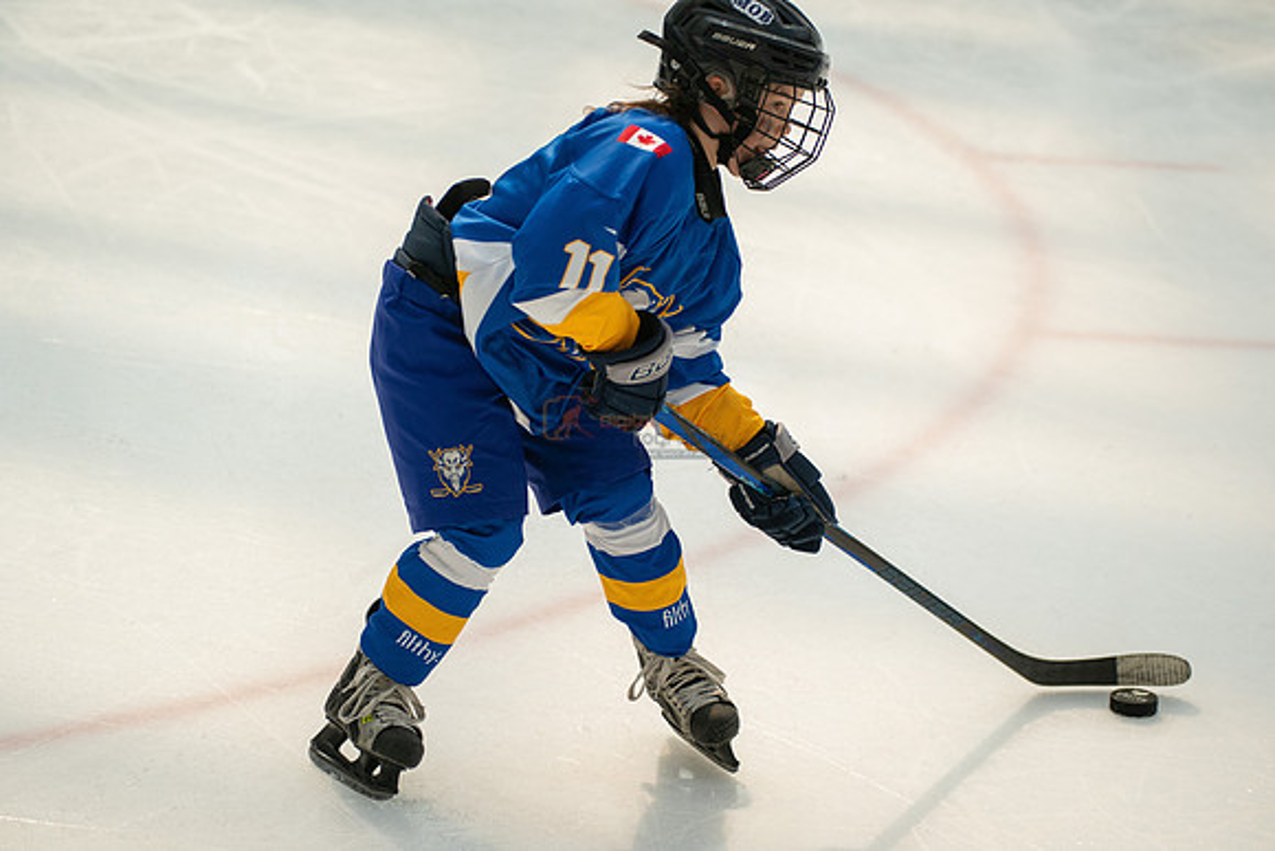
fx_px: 4251
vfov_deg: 11.4
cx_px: 638
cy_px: 426
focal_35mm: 120
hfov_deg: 17.1
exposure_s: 1/2000
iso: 1600
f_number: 3.5
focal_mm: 120
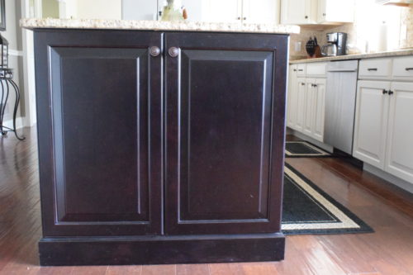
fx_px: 413
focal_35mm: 36
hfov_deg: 53.1
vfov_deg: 36.8
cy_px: 138
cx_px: 206
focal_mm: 24
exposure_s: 1/6
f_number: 22
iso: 12800
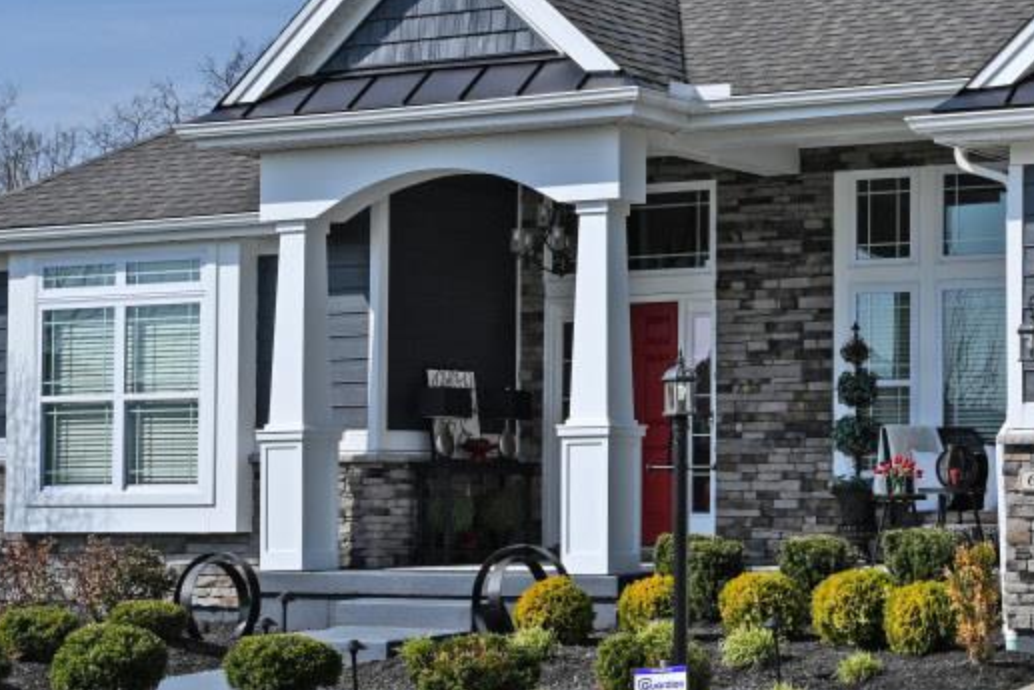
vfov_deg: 15.7
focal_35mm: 87
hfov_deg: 22.3
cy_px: 380
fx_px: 2499
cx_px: 1090
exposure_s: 1/500
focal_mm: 30
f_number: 9
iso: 100
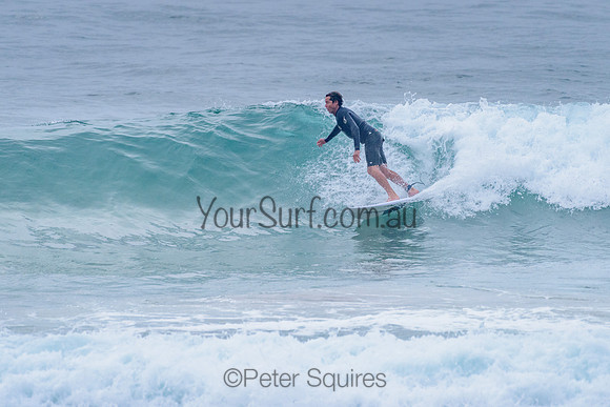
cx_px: 314
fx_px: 10386
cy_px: 166
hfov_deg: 3.4
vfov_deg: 2.2
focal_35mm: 613
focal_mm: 500
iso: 1600
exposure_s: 1/2000
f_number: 5.6
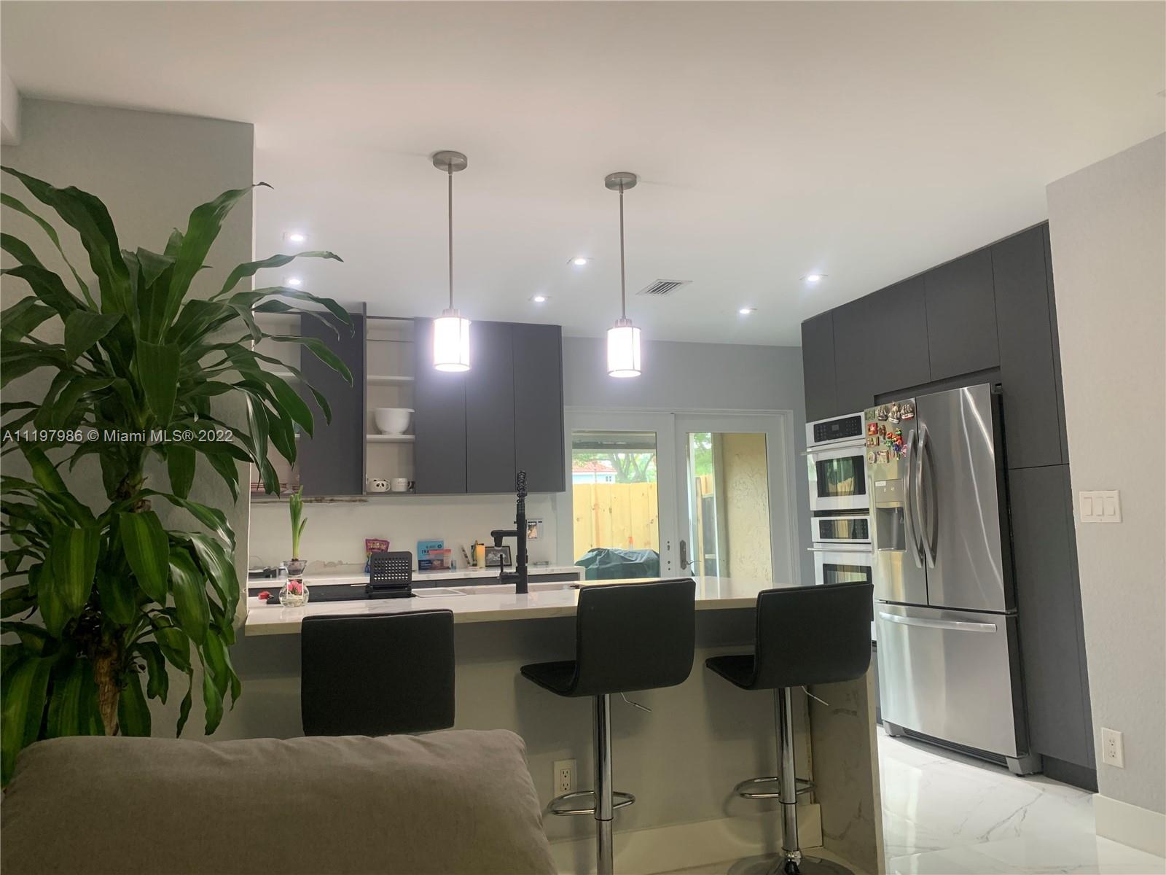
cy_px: 438
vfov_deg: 53.1
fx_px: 876
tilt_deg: +6.2
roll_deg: +1.9
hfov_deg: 67.3
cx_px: 583
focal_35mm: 26
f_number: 1.8
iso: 125
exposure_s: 1/60
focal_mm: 4.25
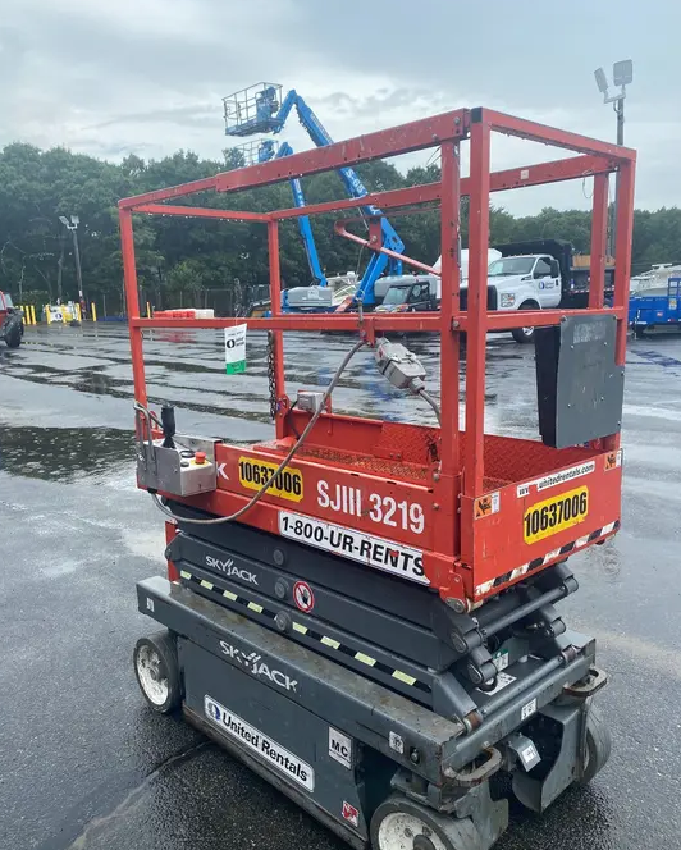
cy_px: 442
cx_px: 343
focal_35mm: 28
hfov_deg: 51.6
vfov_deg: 62.2
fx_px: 705
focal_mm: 4.25
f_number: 1.8
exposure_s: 1/845
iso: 32
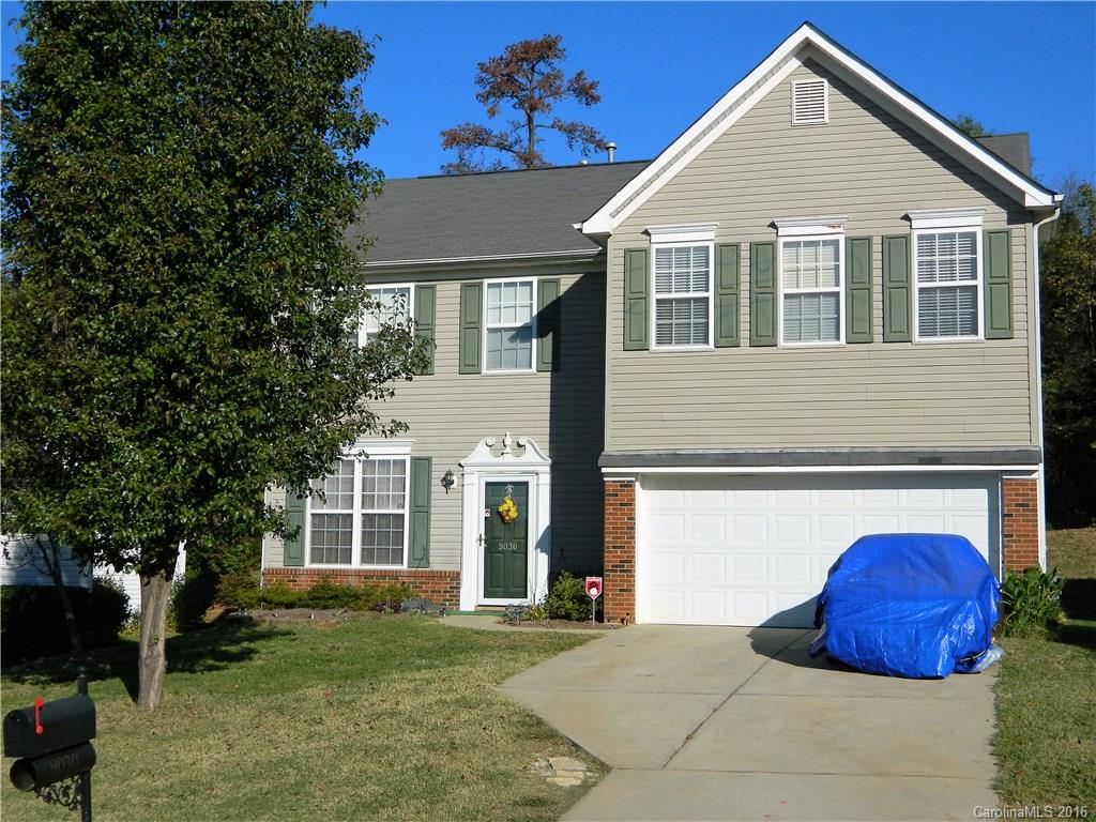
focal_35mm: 47
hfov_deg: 40.4
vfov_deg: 30.9
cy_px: 411
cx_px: 548
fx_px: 1488
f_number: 10.2
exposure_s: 1/250
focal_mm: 8.4
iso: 80
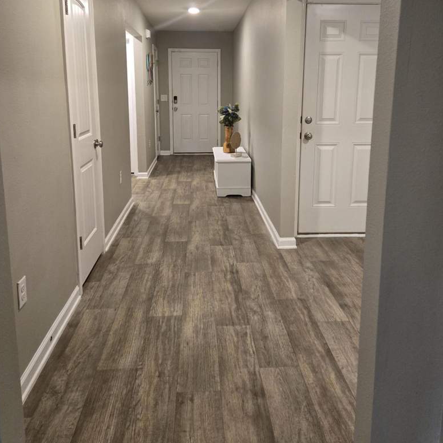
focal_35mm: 28
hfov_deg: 57.3
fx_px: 405
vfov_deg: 56.3
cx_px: 224
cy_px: 155
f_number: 1.8
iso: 500
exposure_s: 1/120
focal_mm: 5.4
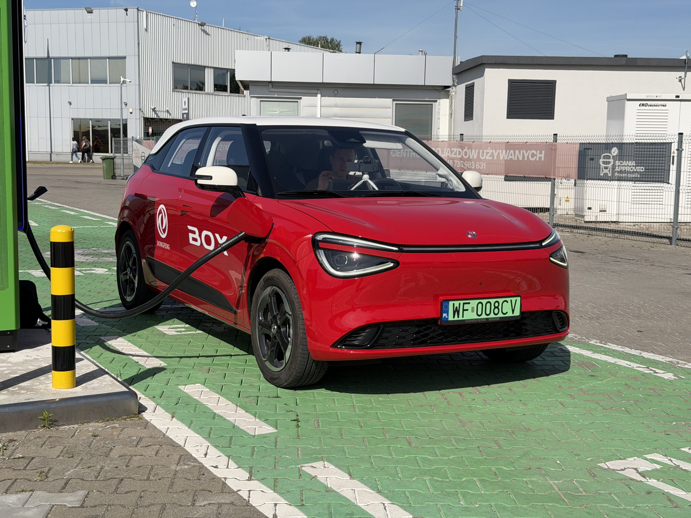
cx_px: 346
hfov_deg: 39.7
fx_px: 958
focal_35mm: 48
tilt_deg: -6.9
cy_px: 259
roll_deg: -1.6
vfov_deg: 30.3
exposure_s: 1/4878
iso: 64
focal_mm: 6.76
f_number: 1.78
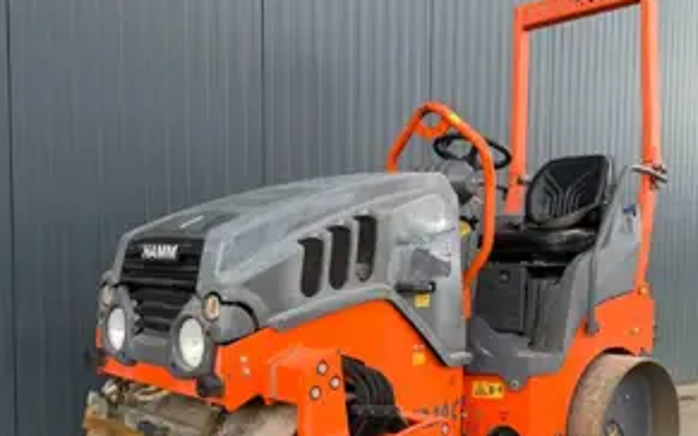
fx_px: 799
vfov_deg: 30.1
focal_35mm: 42
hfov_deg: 47.2
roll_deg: +0.1
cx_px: 355
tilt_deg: -4.1
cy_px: 319
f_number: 1.78
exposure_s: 1/528
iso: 80
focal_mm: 6.76
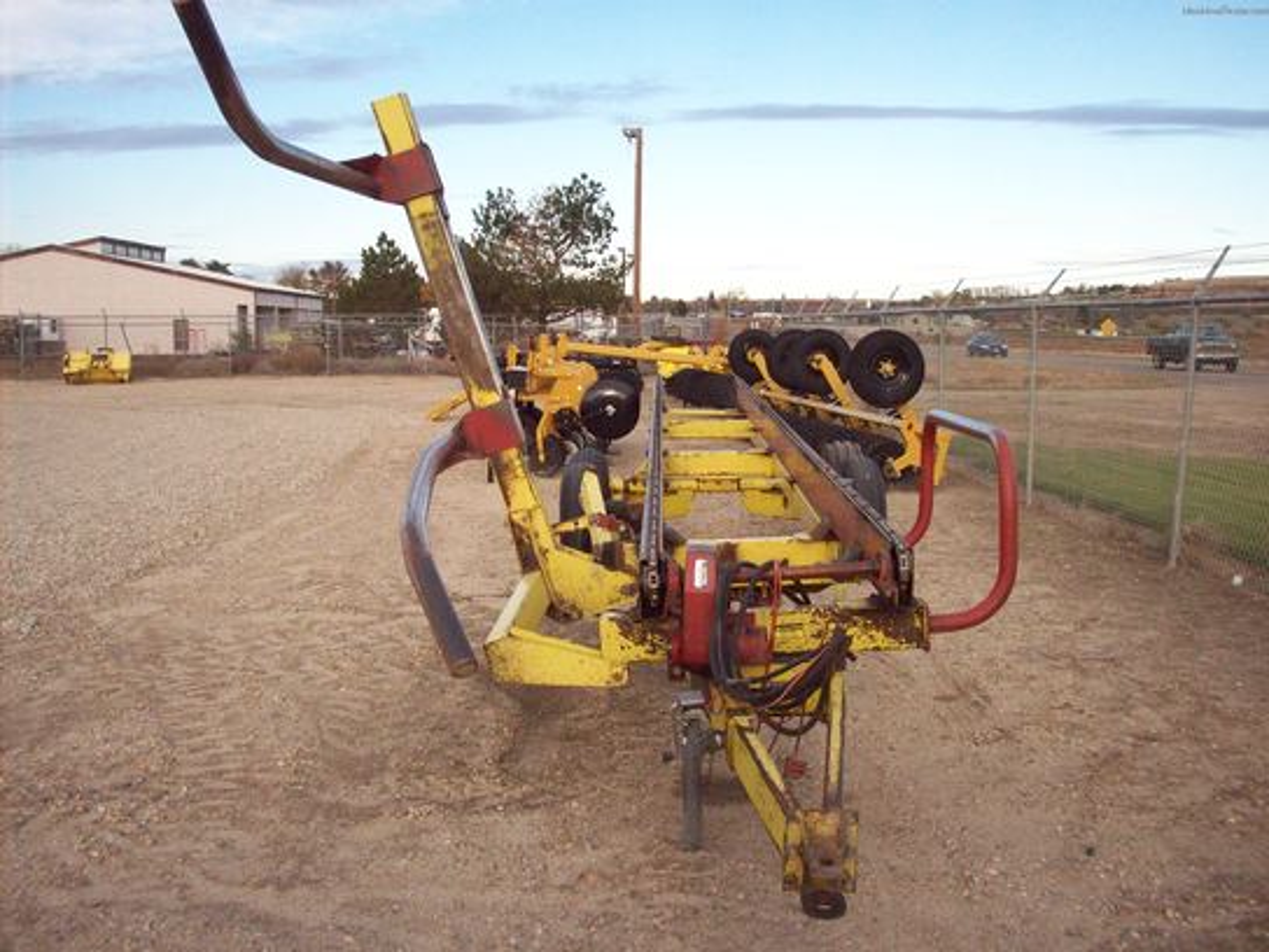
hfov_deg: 50.1
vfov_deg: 38.7
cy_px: 476
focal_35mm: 37
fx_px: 1356
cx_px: 634
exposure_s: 1/693
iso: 200
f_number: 2.8
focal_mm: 6.2
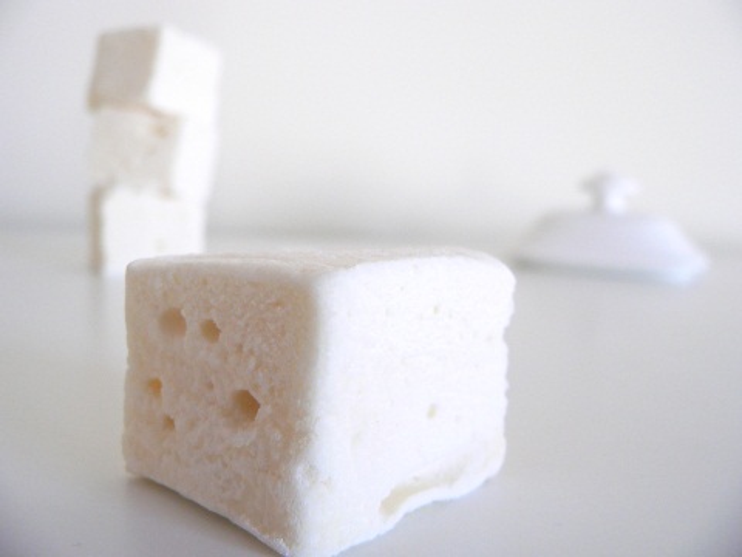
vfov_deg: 39.7
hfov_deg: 51.4
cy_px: 278
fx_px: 772
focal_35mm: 36
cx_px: 371
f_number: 2.8
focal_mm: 6
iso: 200
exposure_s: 1/20
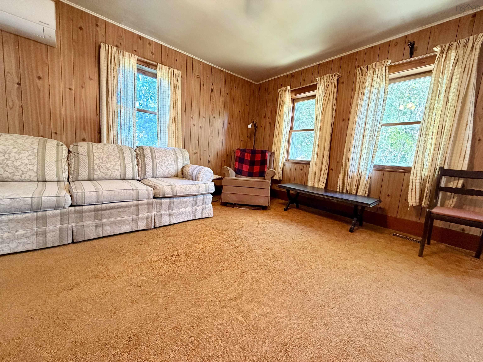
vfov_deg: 85.7
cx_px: 242
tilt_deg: -7.4
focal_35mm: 14
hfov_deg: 102.1
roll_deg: -3.9
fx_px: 195
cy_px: 181
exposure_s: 1/60
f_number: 2.2
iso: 400
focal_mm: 2.22
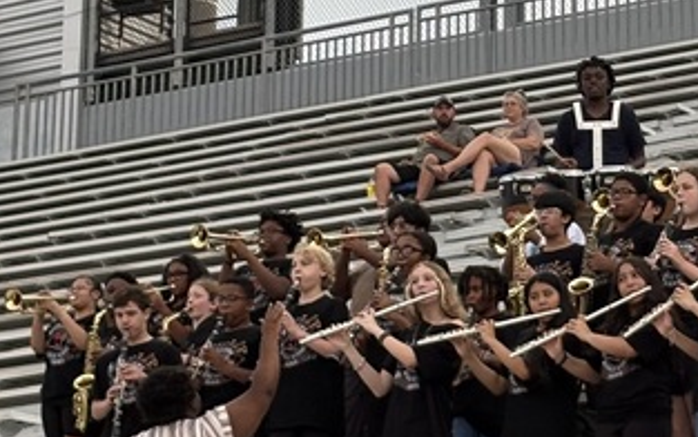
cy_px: 67
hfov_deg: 11.9
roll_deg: +0.0
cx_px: 544
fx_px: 3350
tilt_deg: +16.4
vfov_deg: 7.5
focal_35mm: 176
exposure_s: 1/266
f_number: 1.6
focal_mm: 5.96
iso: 32
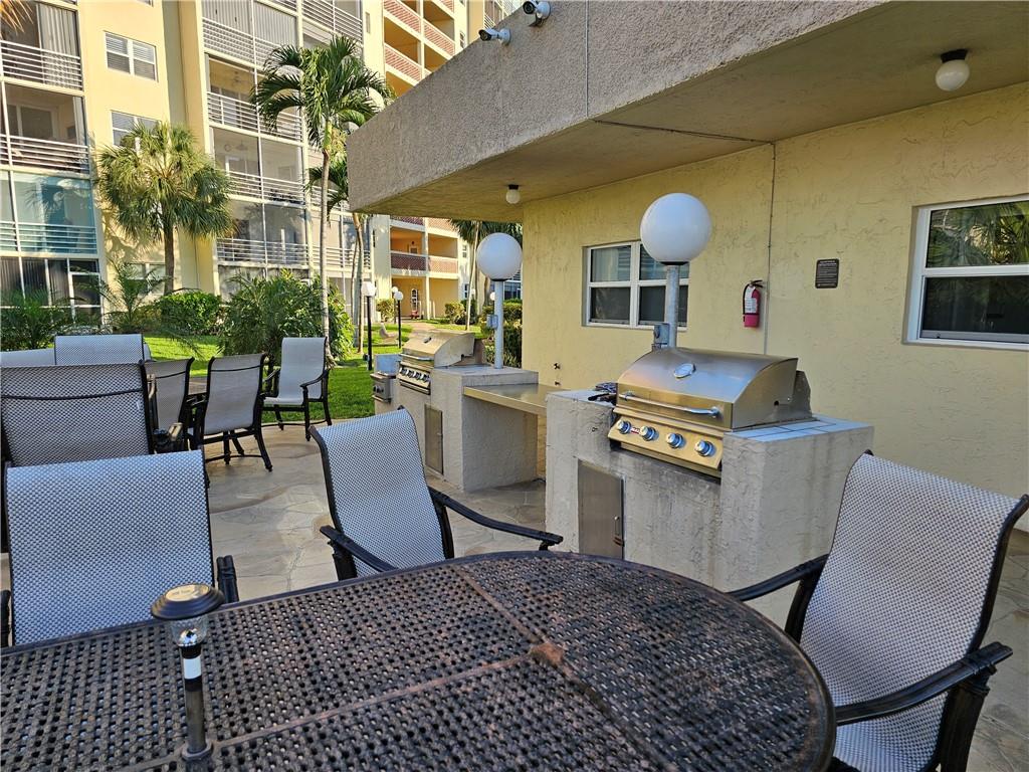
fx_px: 684
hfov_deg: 73.9
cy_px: 386
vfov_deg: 58.9
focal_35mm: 23
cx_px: 514
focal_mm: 6.3
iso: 10
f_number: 1.7
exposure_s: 1/245
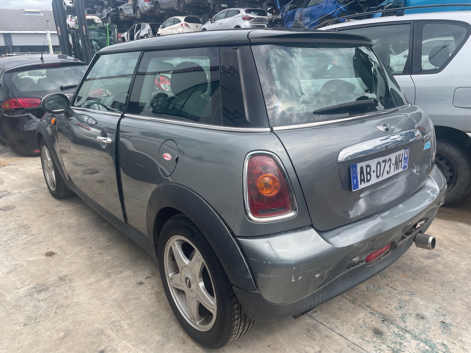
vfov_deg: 53.1
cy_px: 176
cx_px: 236
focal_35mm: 26
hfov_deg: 67.3
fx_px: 354
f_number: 1.6
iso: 32
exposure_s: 1/1511
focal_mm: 4.2
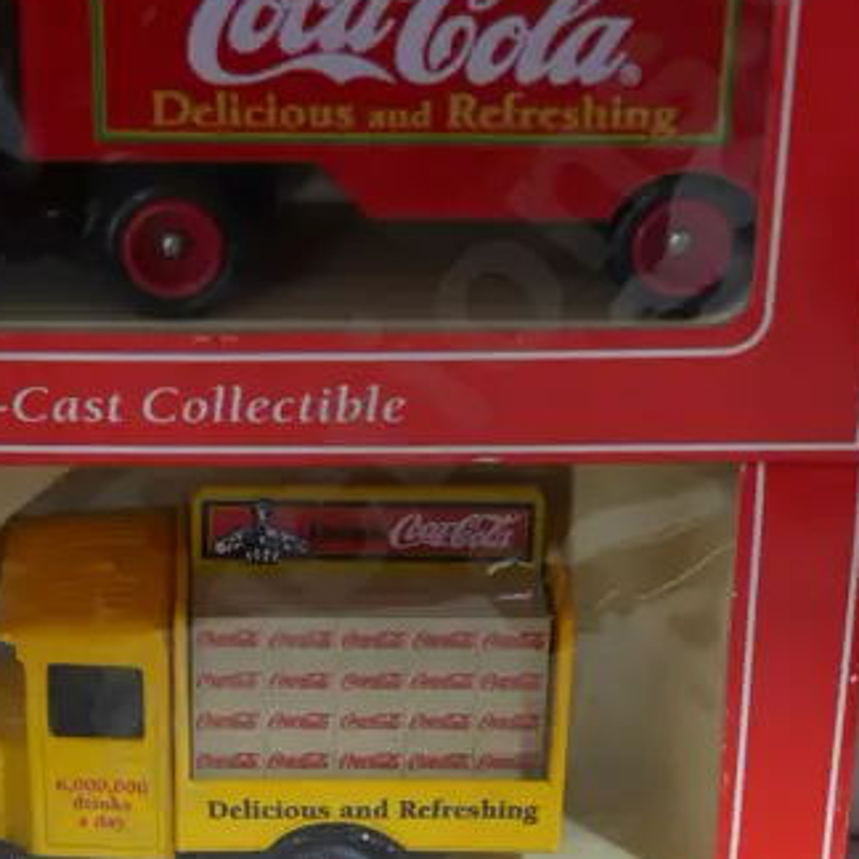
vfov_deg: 18.2
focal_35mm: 95
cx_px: 260
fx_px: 2667
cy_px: 620
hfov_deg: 18.2
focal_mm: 17
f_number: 4
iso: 1000
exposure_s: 1/60
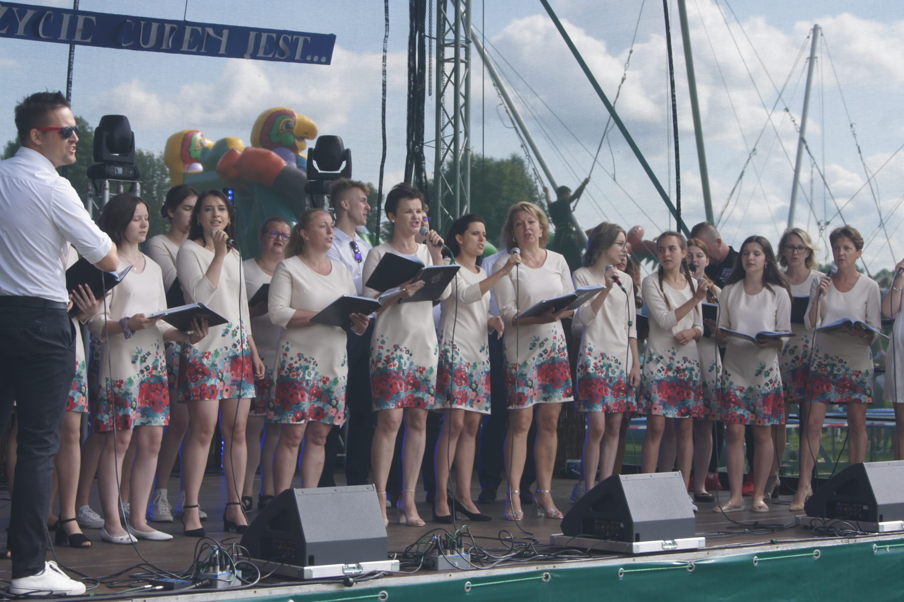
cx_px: 452
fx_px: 1883
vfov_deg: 18.2
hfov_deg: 27.0
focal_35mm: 75
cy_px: 301
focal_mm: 50
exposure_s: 1/125
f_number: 11
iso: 200
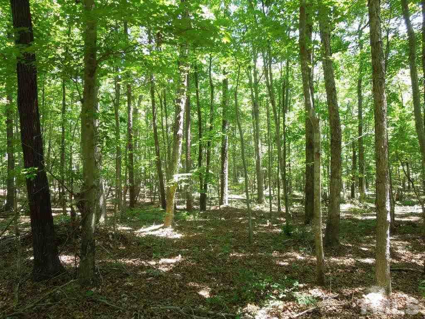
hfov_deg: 69.4
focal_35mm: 25
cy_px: 160
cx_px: 212
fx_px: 307
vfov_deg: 54.9
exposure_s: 1/40
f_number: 3.3
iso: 100
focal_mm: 4.5
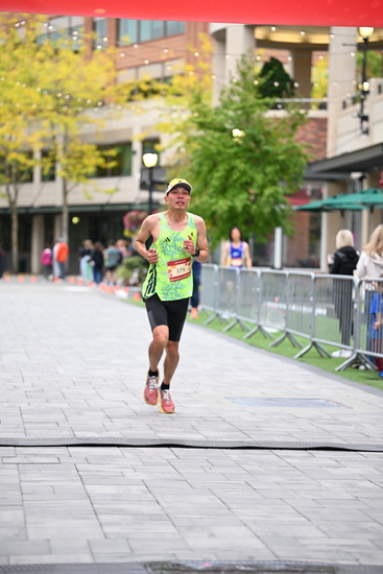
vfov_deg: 19.5
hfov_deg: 13.0
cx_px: 192
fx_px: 1674
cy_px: 287
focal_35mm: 105
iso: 1600
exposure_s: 1/1250
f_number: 2.8
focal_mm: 105
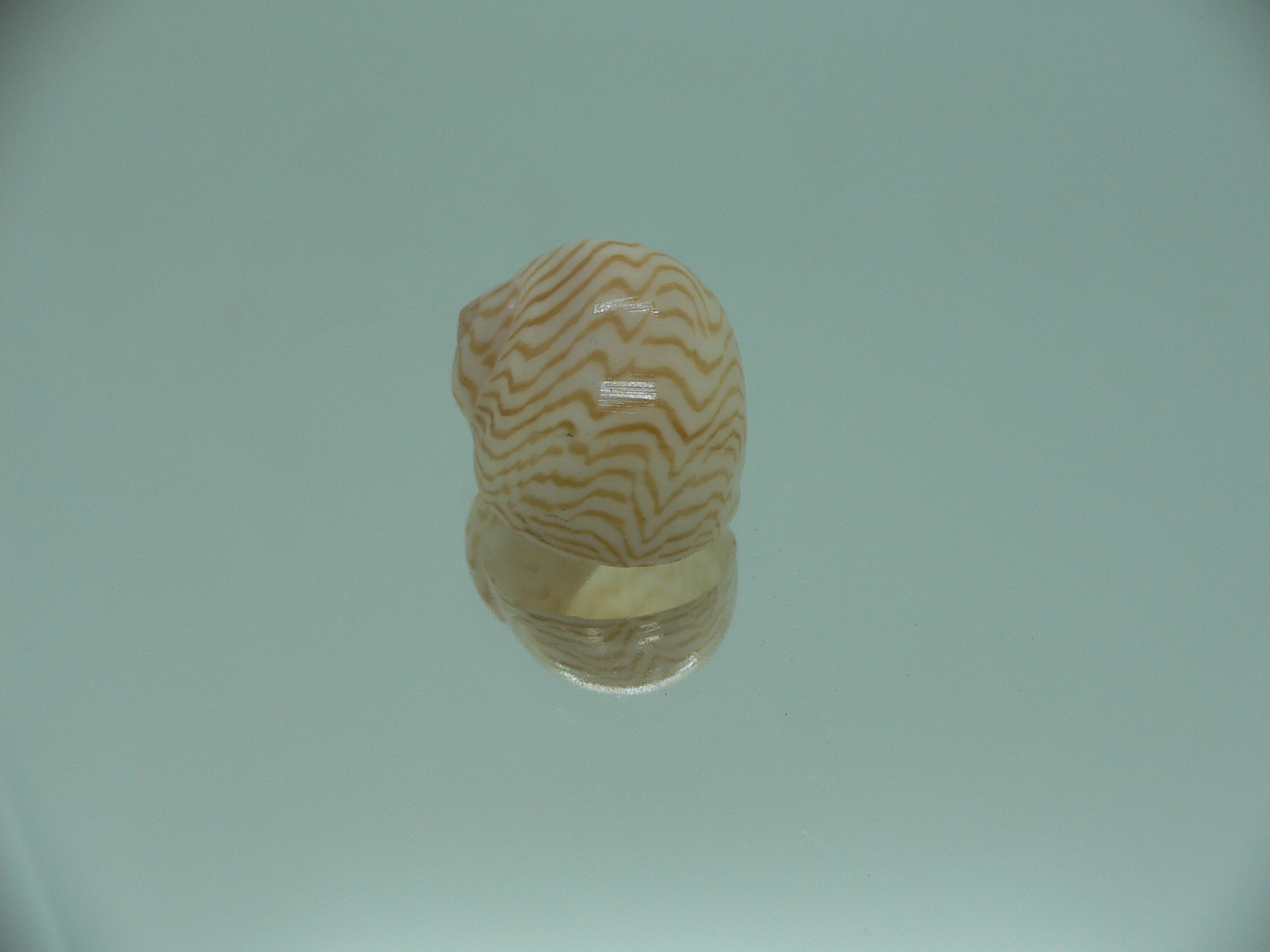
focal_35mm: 35
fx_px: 1284
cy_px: 476
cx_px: 635
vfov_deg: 40.7
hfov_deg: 52.6
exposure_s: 1/60
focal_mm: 4.6
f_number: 2.8
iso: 80
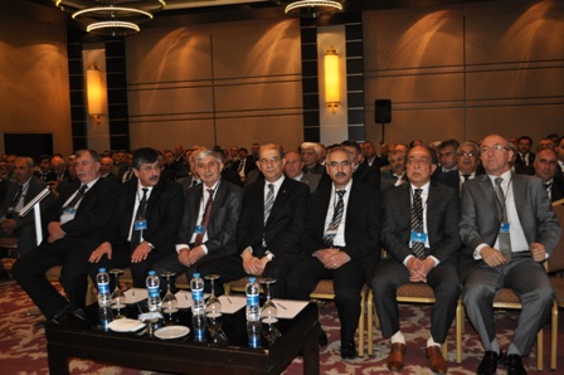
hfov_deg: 53.2
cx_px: 282
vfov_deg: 36.8
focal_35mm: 36
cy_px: 188
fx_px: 564
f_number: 4
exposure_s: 1/60
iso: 800
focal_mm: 24
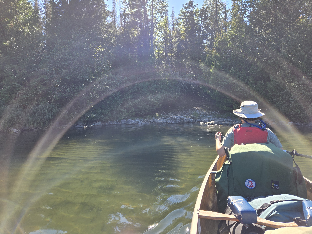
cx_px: 156
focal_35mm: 23
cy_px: 117
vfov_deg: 58.9
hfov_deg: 73.9
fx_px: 207
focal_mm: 5.4
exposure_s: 1/790
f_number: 1.8
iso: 25
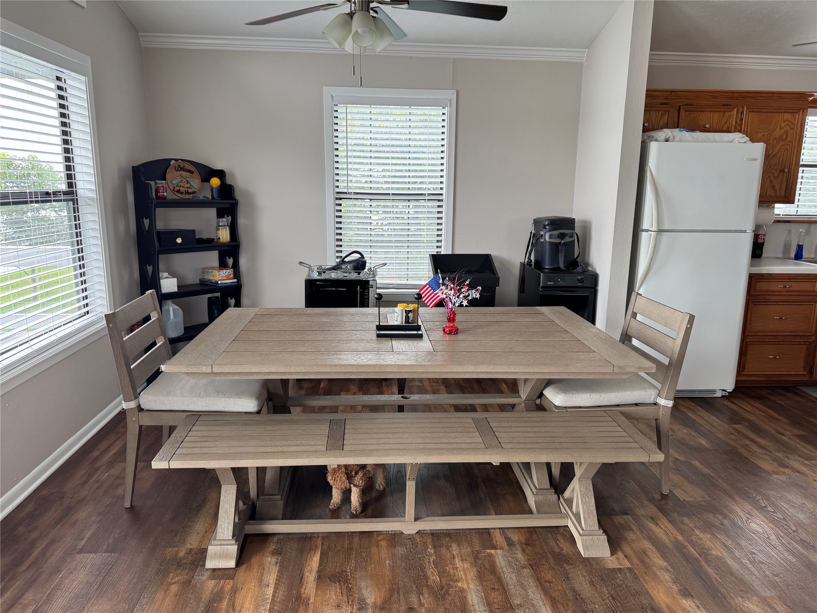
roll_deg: -0.3
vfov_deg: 56.8
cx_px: 408
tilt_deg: -10.8
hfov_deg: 71.6
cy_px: 306
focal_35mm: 24
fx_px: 566
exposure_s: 1/121
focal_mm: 6.76
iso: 100
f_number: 1.78
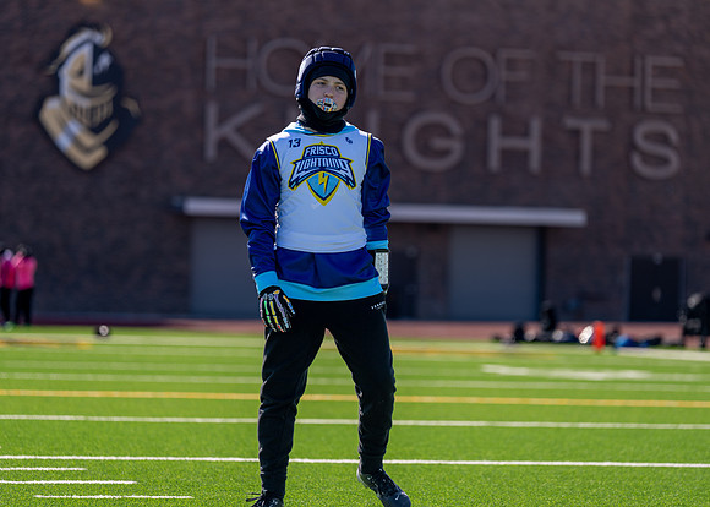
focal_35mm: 156
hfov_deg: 12.9
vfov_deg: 9.2
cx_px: 355
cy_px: 254
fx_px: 3148
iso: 100
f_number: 2.8
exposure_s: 1/1600
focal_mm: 145
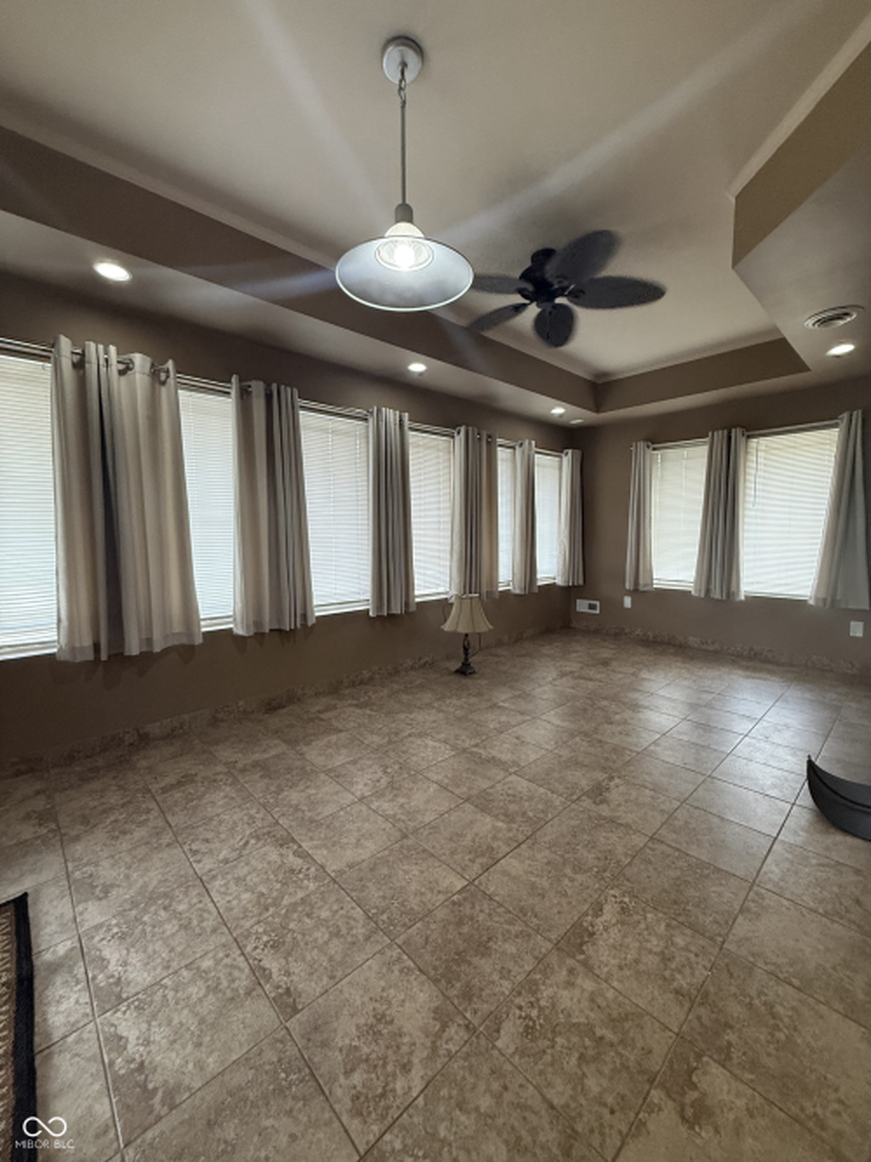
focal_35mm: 14
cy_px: 581
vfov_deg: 102.1
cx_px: 436
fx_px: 470
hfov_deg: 85.7
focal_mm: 2.22
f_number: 2.2
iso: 400
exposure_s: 1/60
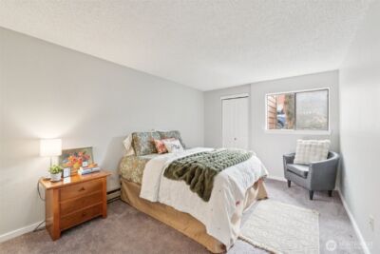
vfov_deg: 77.4
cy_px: 127
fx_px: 158
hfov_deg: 100.4
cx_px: 190
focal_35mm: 15
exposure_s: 1/30
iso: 1600
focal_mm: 10
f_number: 9
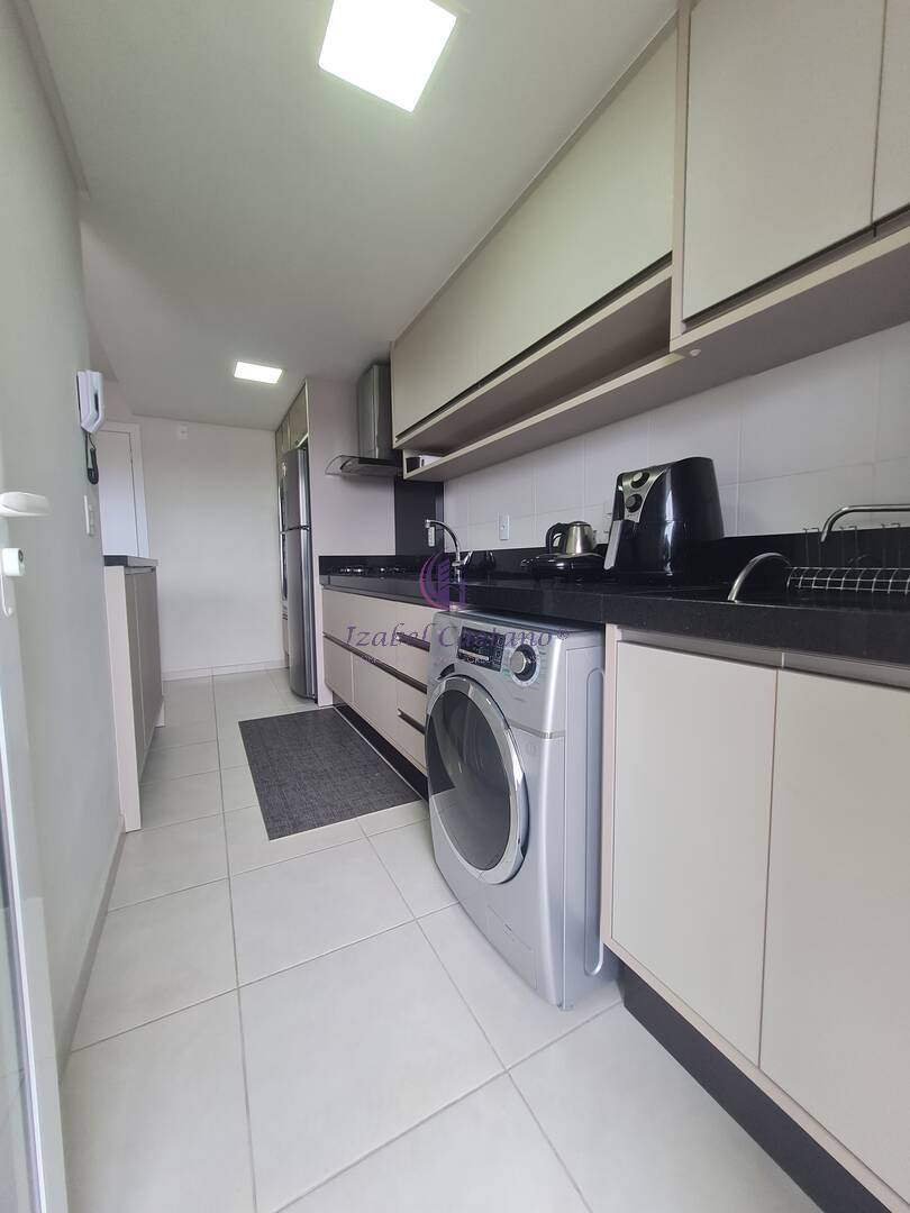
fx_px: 456
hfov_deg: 89.9
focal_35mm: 13
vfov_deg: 106.2
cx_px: 455
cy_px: 606
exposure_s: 1/120
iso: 80
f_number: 2.2
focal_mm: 1.74
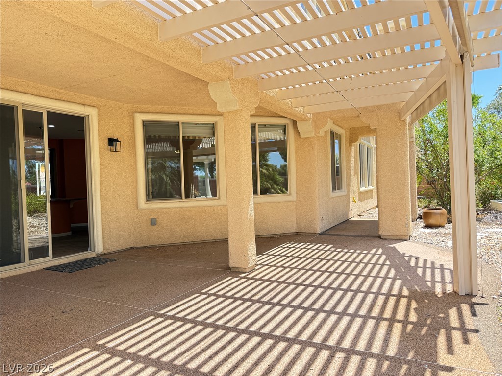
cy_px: 188
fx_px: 348
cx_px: 251
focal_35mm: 24
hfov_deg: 71.6
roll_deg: +1.9
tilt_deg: -0.1
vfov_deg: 56.8
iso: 100
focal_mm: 6.76
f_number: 1.78
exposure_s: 1/459
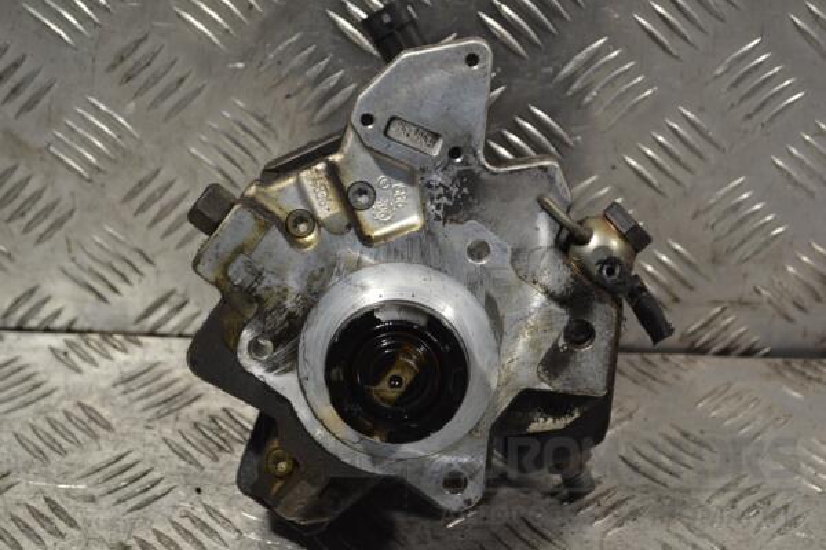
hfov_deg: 28.1
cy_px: 275
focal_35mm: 72
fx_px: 1652
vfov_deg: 18.9
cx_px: 413
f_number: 5.3
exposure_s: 1/60
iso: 400
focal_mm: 48
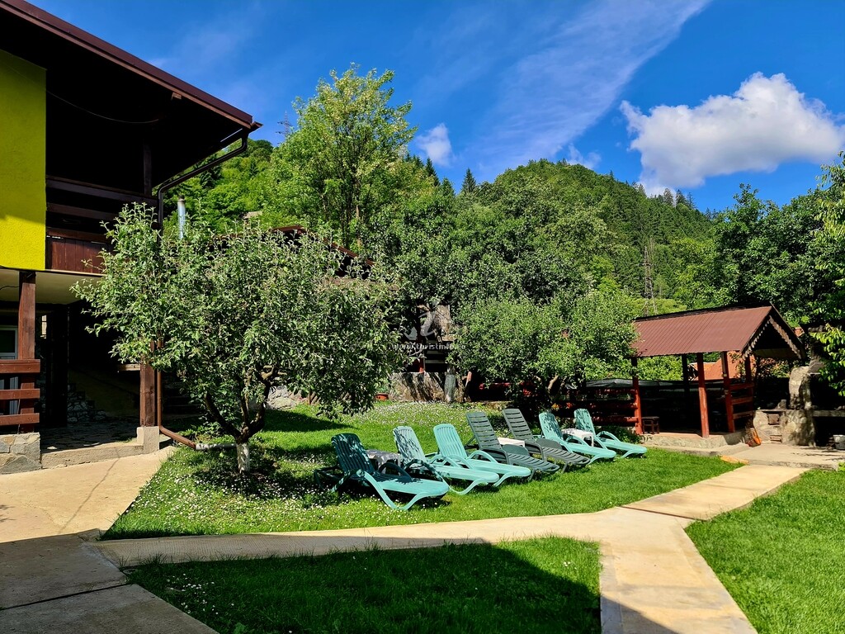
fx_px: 610
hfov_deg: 69.4
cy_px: 317
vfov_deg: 54.9
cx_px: 422
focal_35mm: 25
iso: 50
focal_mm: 7
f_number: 1.8
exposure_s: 1/667
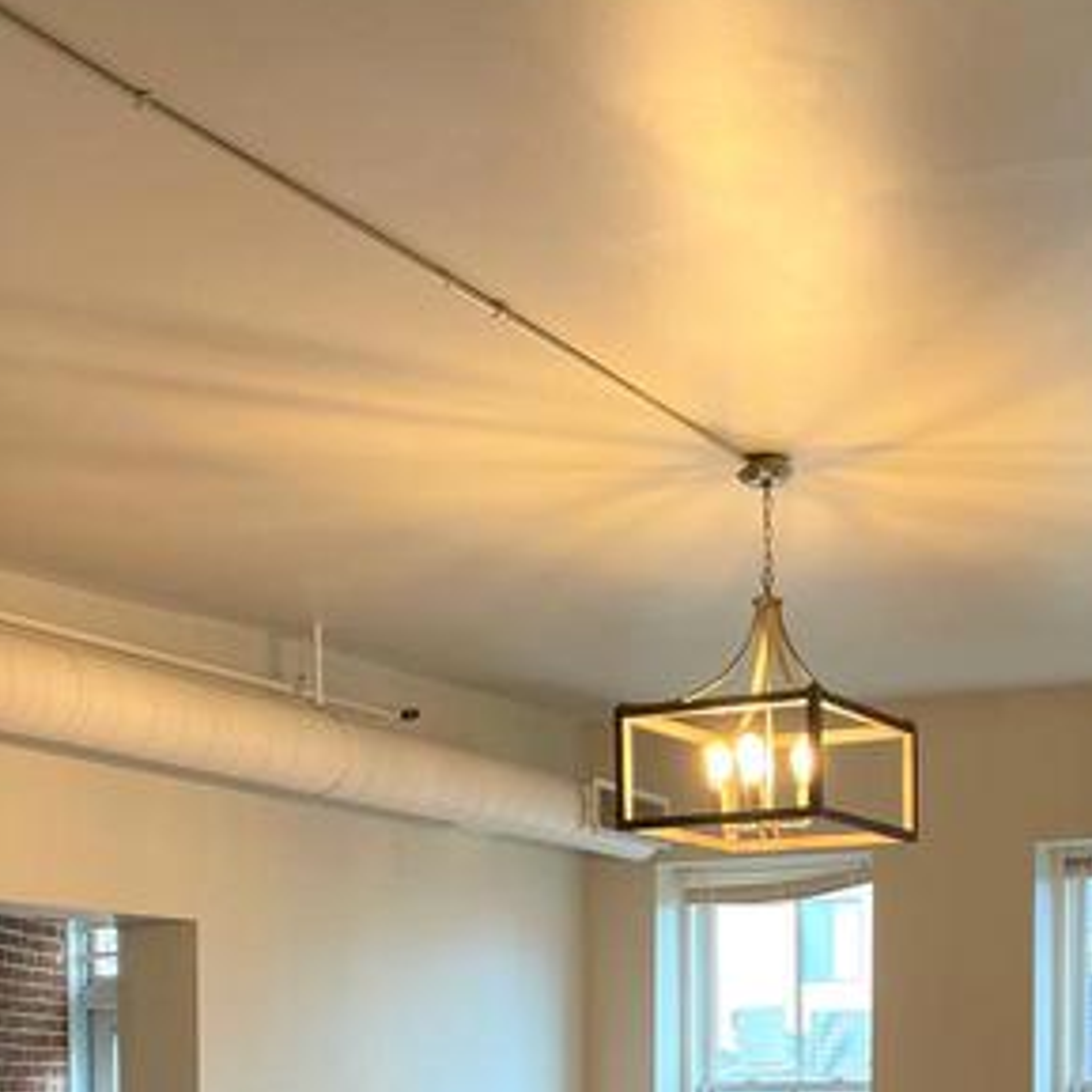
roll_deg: +0.7
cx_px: 903
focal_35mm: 61
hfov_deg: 27.5
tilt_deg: -1.7
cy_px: 1217
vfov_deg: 25.9
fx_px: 2177
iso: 125
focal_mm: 4.25
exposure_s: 1/120
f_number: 1.8
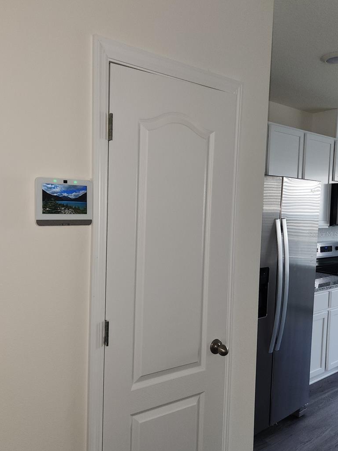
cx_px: 141
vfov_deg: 65.3
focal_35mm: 27
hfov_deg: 51.2
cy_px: 234
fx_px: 351
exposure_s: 1/60
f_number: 1.8
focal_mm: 5.4
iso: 80
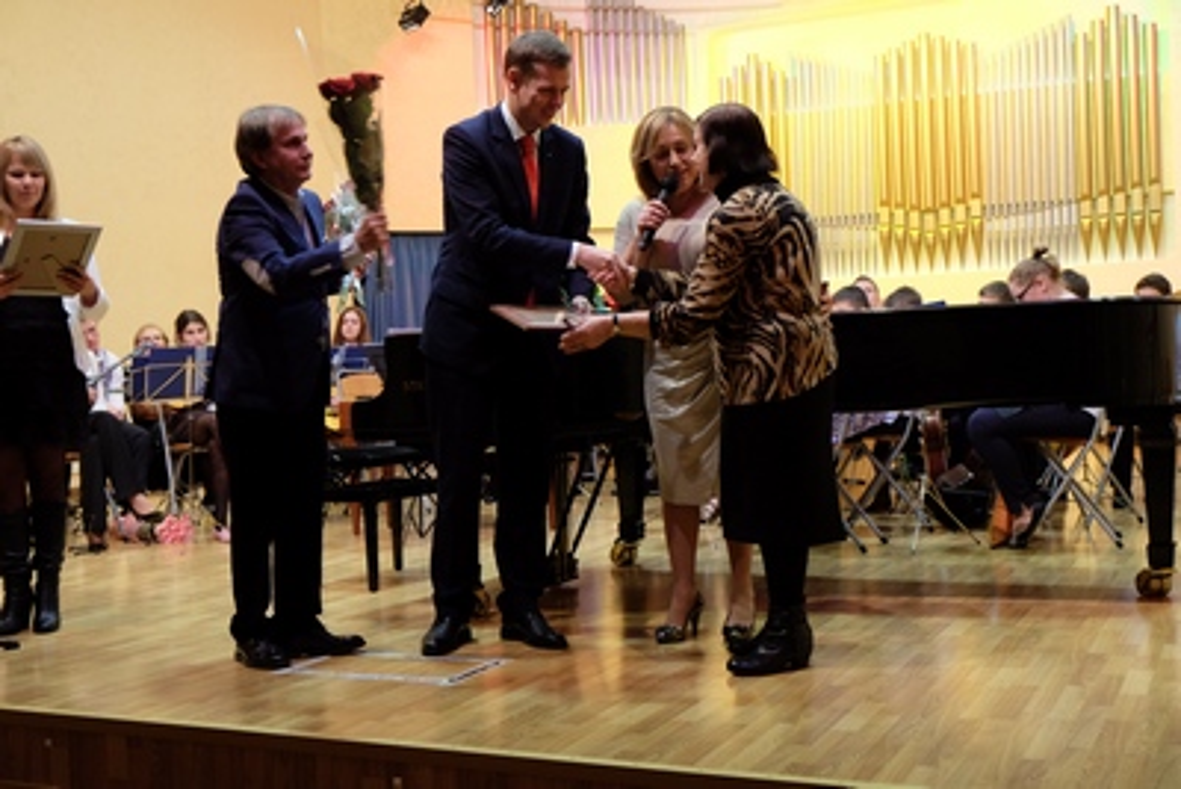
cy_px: 394
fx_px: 1411
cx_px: 590
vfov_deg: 31.2
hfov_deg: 45.4
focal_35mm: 43
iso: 1600
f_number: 4
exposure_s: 1/40
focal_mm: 28.9
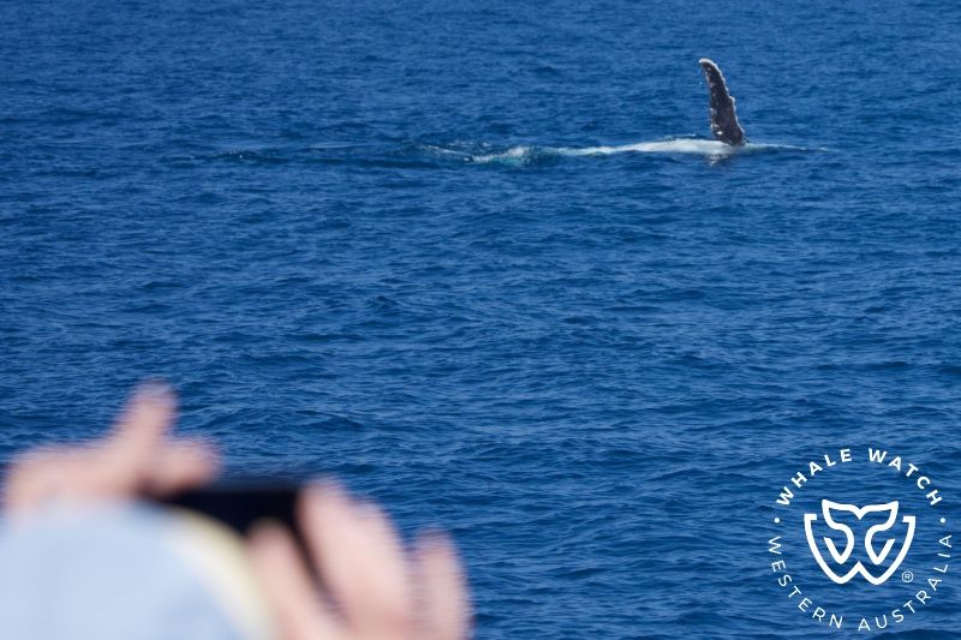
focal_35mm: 200
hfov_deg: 10.3
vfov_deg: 6.9
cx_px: 480
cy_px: 320
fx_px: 5337
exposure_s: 1/3200
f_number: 8
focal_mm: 200
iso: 1000
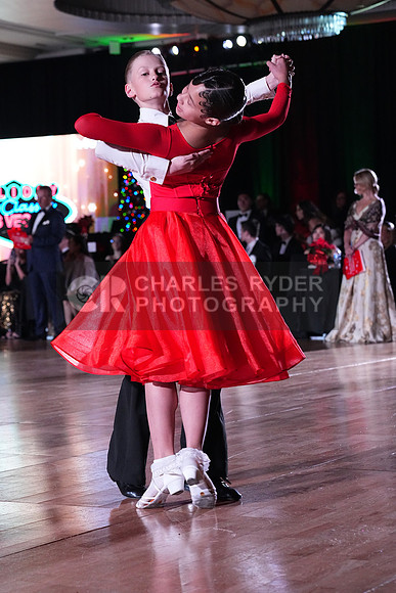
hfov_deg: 15.5
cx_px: 198
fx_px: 1451
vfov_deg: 23.1
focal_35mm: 88
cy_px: 296
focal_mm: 88
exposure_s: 1/400
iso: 8000
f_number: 5.6
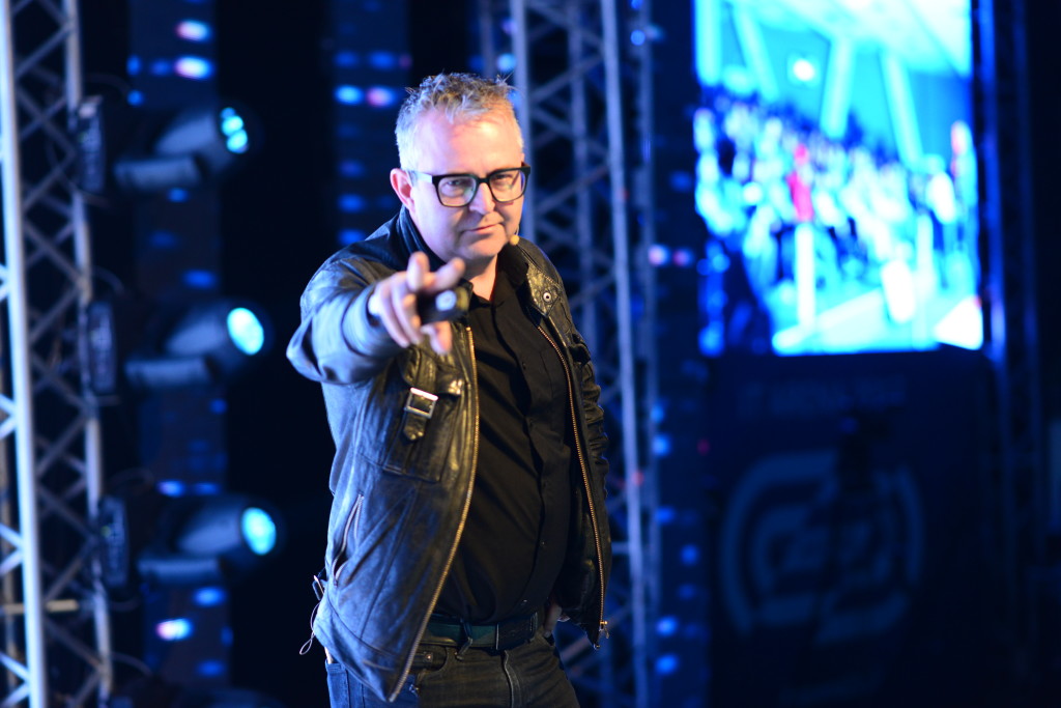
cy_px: 354
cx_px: 530
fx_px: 2505
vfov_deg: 16.1
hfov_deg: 23.9
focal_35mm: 85
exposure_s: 1/160
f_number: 2.2
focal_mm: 85
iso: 1600
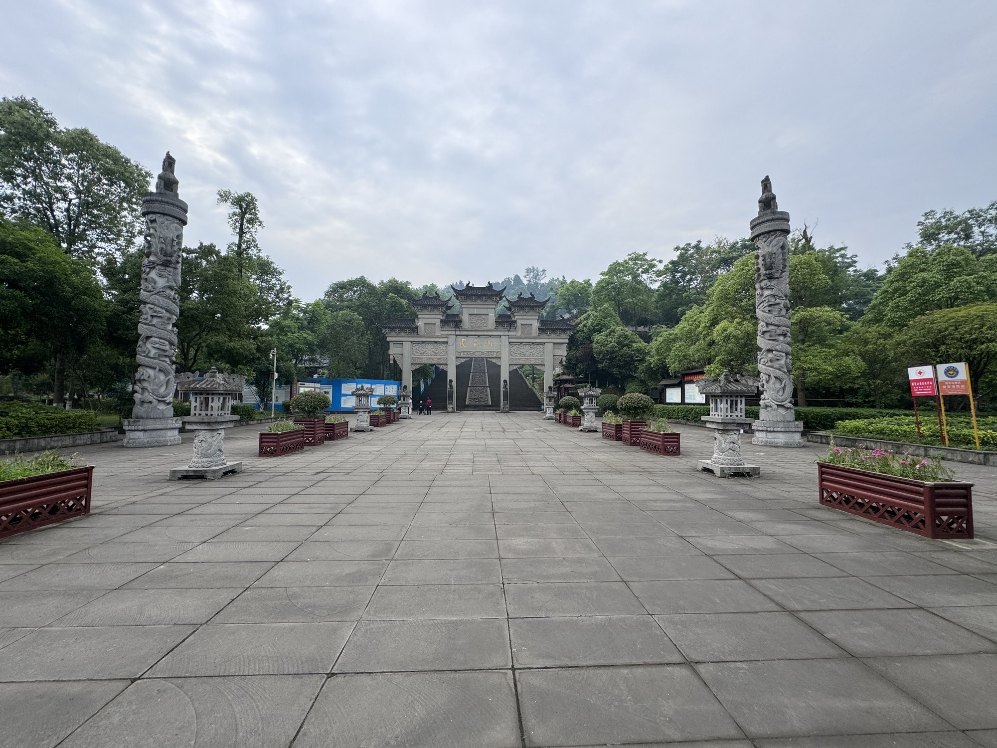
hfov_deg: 102.1
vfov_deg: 85.7
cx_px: 498
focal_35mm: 14
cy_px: 374
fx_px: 403
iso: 50
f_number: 2.2
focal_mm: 2.22
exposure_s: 1/796
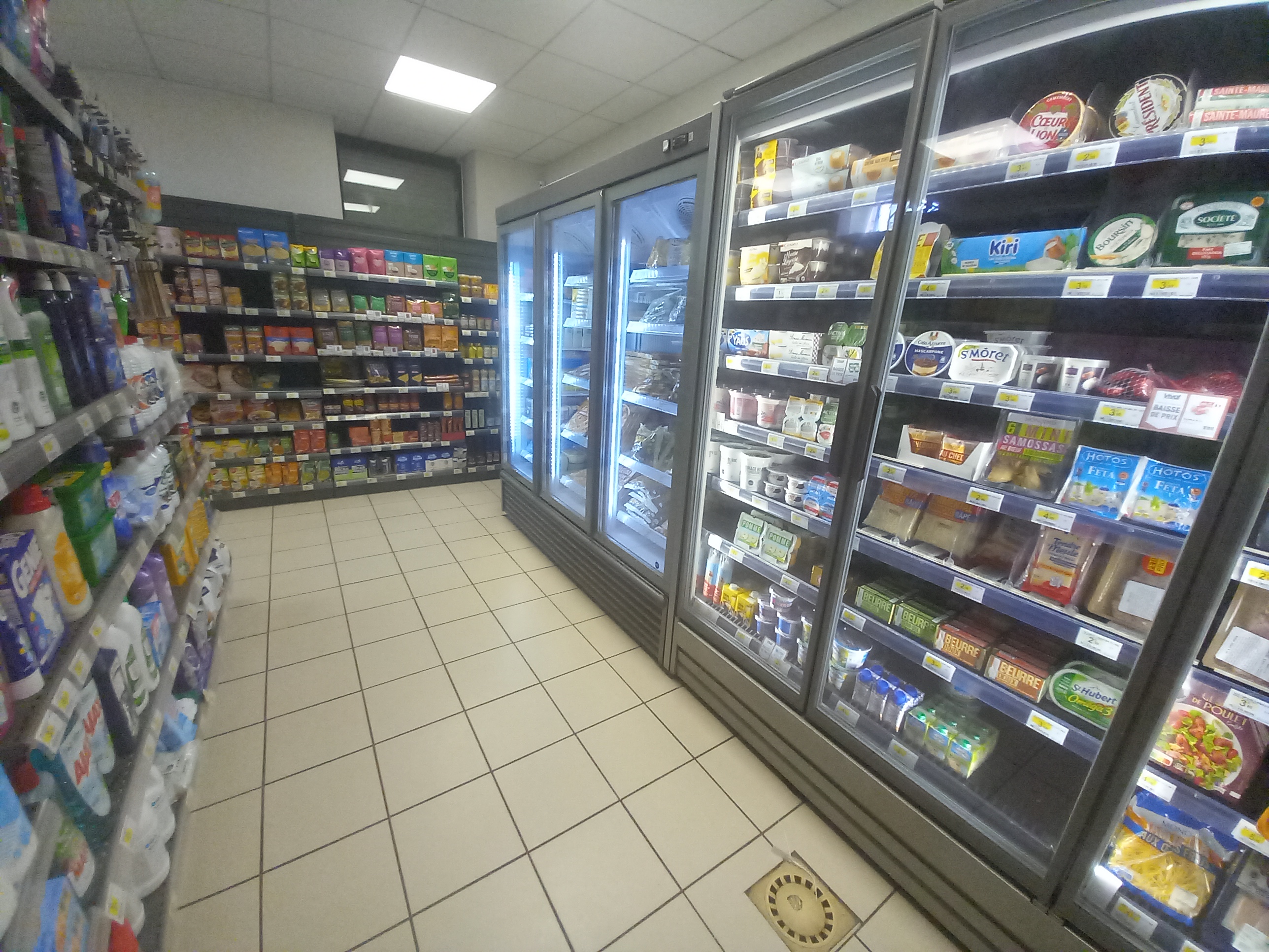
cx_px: 634
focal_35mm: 13
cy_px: 476
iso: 160
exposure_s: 1/50
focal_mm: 1.13
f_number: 2.2
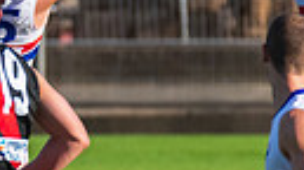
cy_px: 28
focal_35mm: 2602
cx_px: -204
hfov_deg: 0.8
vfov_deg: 0.5
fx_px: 20935
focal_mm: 400
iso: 1000
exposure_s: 1/4000
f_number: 6
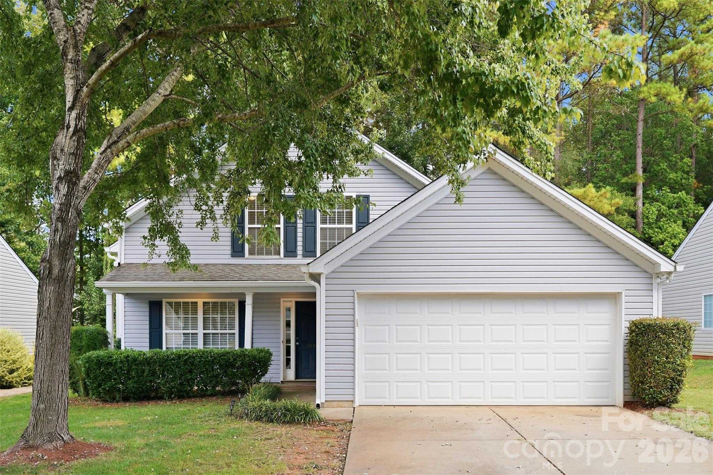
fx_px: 634
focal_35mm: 32
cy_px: 238
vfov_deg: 41.1
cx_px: 356
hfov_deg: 58.7
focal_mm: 32
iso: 125
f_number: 4
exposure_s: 1/160
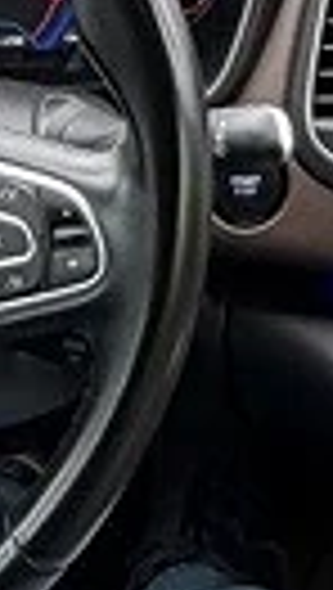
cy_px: -459
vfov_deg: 15.8
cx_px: 612
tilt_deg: -12.8
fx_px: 1815
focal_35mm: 116
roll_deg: -0.2
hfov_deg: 9.9
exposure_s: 1/110
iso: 100
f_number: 2.2
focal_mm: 2.22
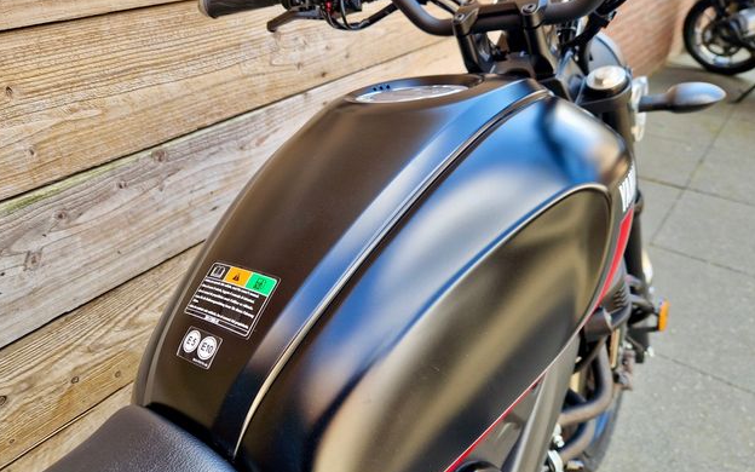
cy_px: 229
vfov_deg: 49.3
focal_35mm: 25
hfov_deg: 72.5
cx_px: 381
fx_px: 514
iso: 50
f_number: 1.8
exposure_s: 1/180
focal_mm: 5.4
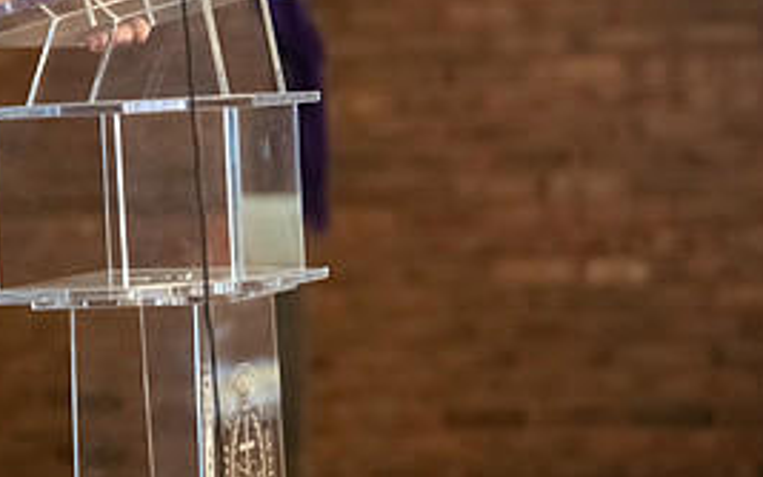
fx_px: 5990
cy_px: -33
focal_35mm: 288
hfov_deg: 7.3
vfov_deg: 4.6
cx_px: -37
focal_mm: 130
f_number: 2.8
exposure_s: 1/160
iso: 6400
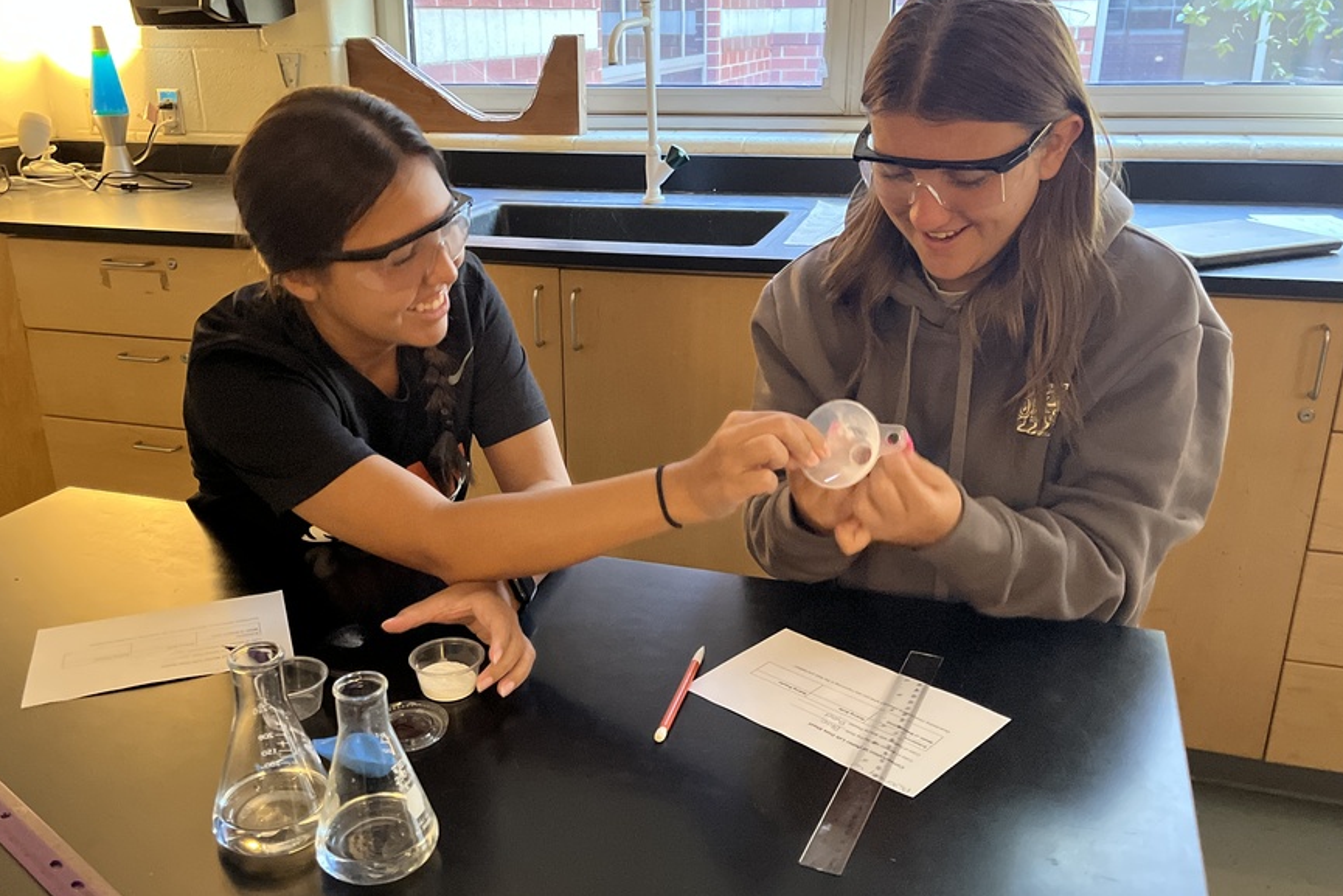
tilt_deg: -20.9
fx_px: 1194
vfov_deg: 41.1
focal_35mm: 32
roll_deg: +1.0
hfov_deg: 58.6
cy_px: 477
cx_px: 609
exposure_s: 1/30
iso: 640
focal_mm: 5.1
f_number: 1.6
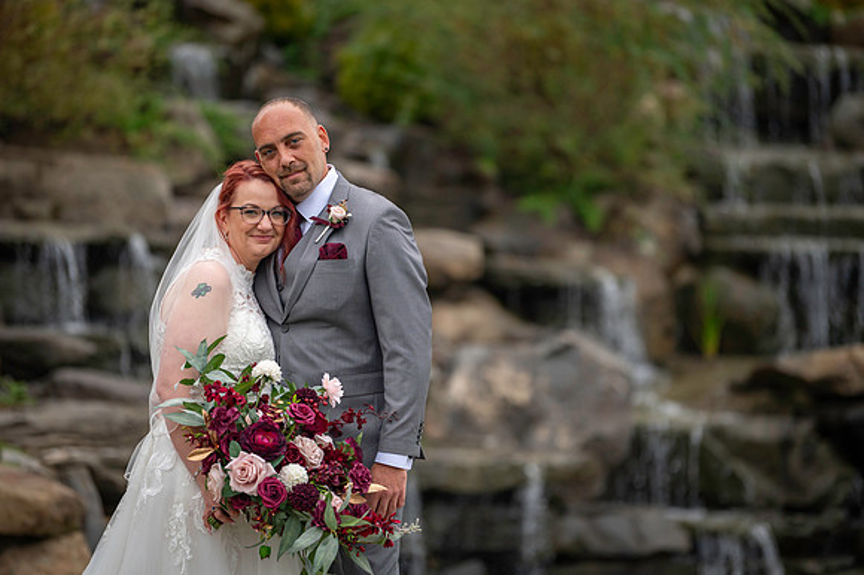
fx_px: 4317
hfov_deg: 11.4
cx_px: 432
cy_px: 288
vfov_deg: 7.6
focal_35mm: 180
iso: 640
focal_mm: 180
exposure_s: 1/1000
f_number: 2.8
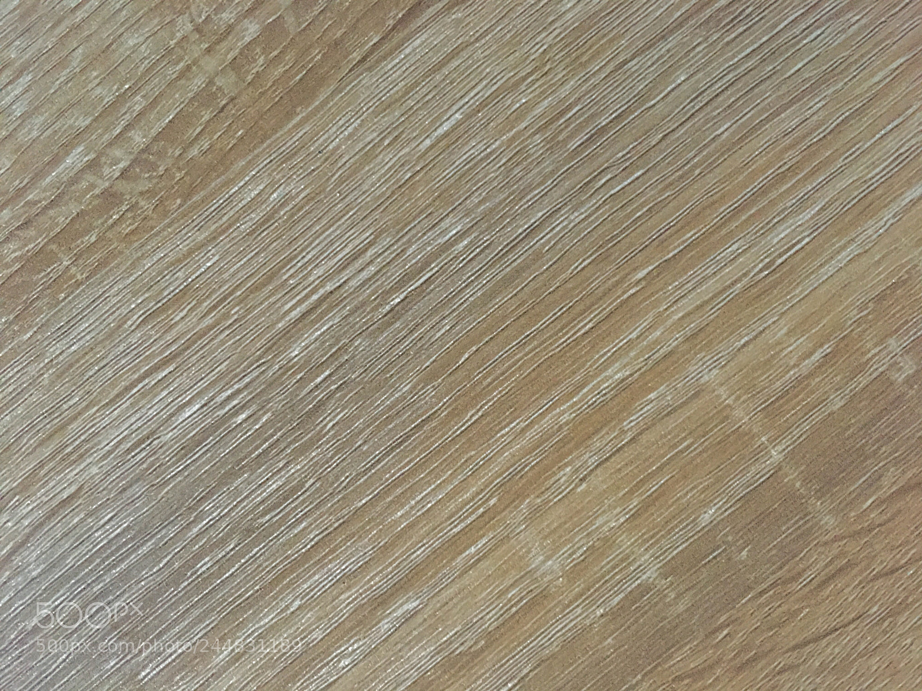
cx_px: 461
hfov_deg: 61.7
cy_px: 346
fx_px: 772
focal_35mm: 29
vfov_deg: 48.2
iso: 400
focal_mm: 4.15
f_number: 2.2
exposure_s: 1/17
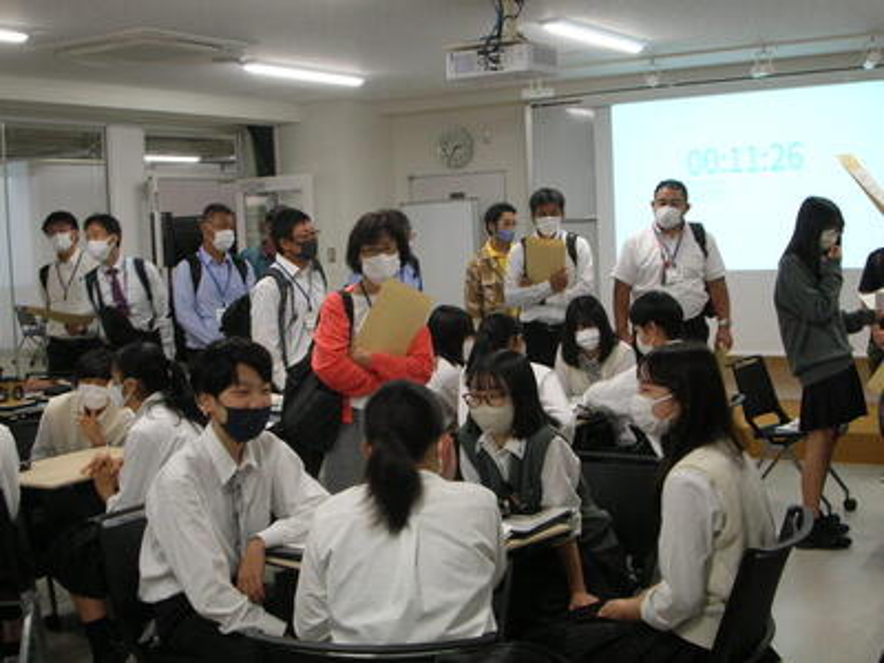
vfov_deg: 28.6
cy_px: 332
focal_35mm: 51
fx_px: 1302
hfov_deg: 37.5
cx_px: 442
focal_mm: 8.5
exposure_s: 1/16.7
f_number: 3.3
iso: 50
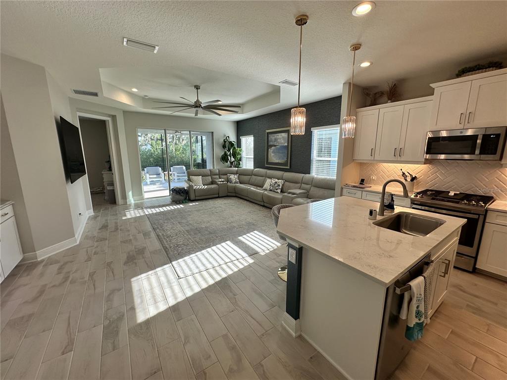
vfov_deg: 85.7
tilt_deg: -10.3
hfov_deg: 102.1
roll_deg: +0.2
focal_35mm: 14
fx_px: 205
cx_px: 254
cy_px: 190
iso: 40
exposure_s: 1/147
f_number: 2.2
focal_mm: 2.22
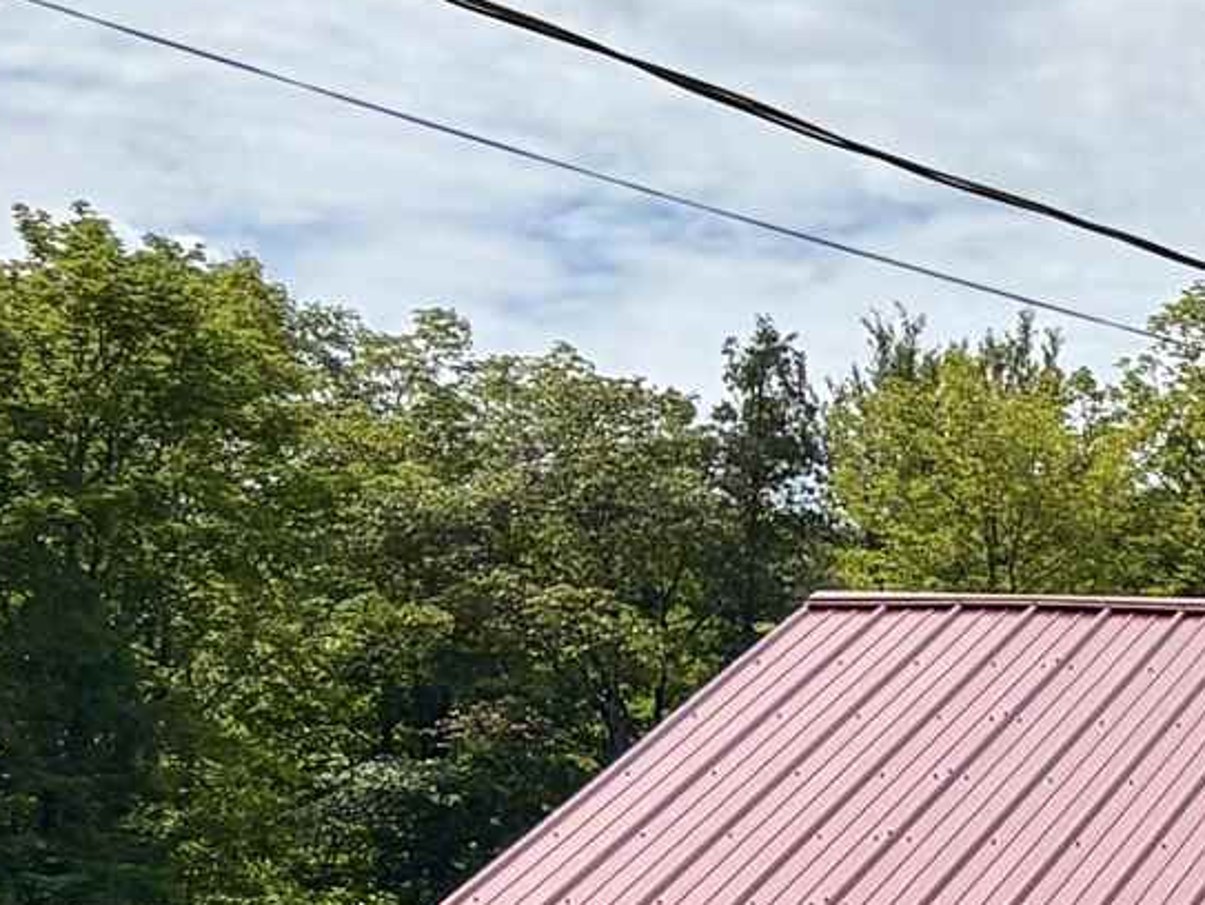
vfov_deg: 10.0
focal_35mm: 147
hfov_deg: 10.4
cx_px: 3384
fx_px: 5121
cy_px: 863
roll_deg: -1.4
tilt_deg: +4.8
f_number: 1.6
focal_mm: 5.96
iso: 50
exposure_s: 1/6993
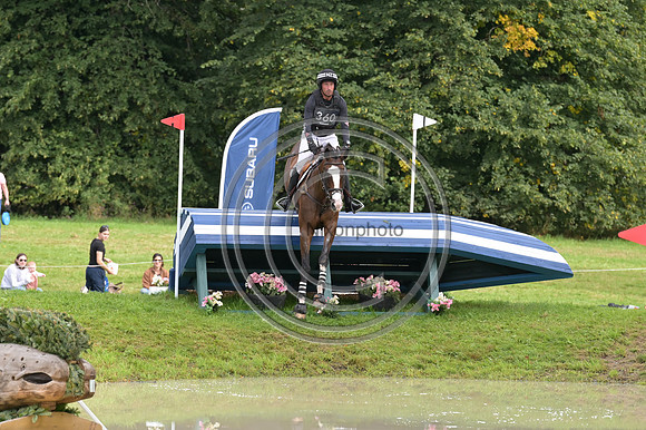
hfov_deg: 6.9
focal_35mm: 300
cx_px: 323
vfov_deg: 4.6
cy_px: 215
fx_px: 5380
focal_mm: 200
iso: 1100
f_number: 5.6
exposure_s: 1/1250
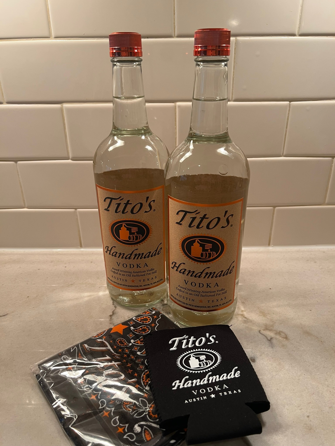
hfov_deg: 53.1
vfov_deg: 67.3
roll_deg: +0.9
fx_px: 335
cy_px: 223
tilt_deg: -25.2
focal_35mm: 26
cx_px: 168
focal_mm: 5.7
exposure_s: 1/60
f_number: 1.5
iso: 100
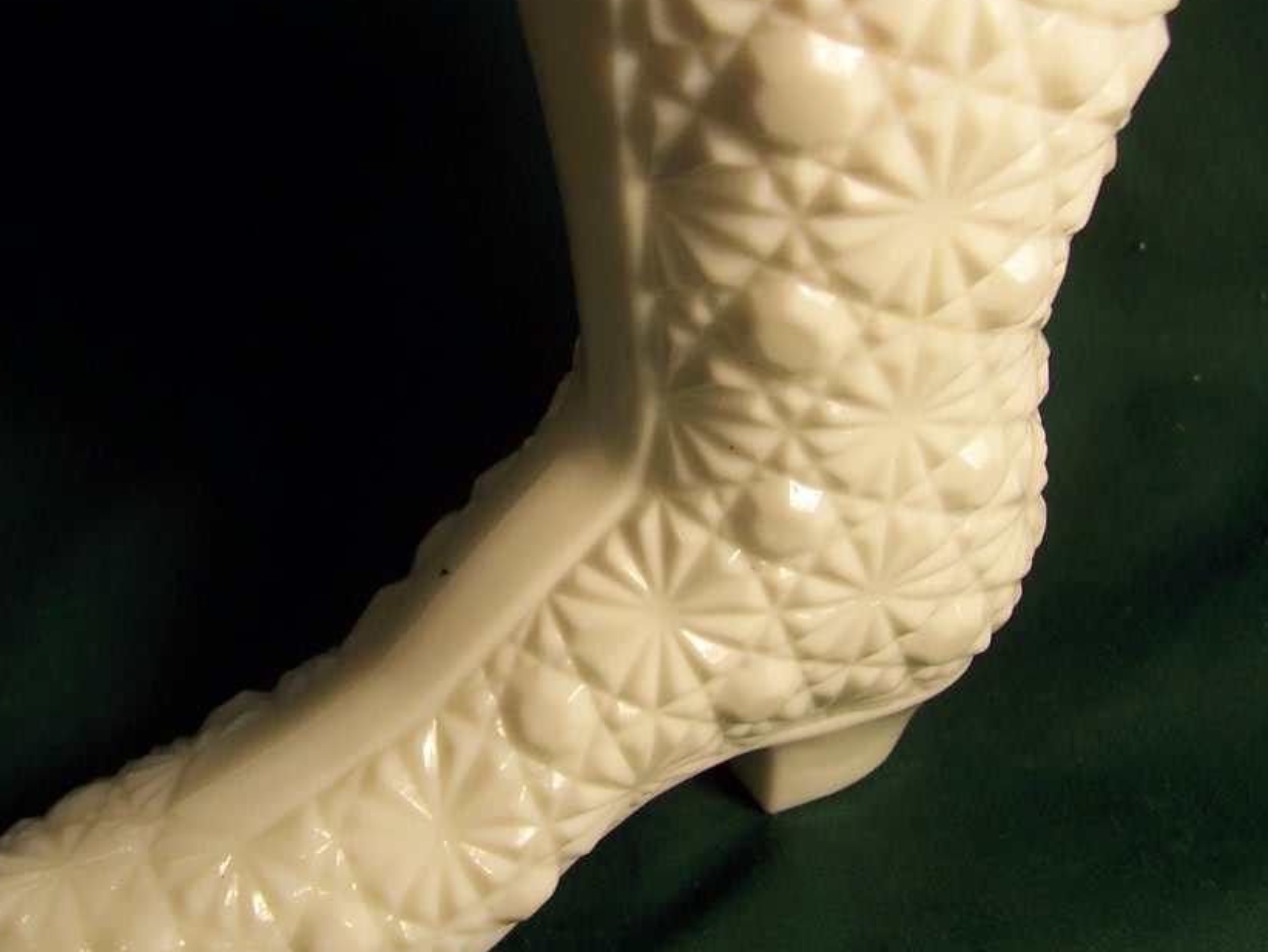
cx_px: 518
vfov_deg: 26.9
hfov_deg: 35.4
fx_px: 1979
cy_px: 350
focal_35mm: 54
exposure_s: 1/125
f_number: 2.8
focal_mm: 5.6
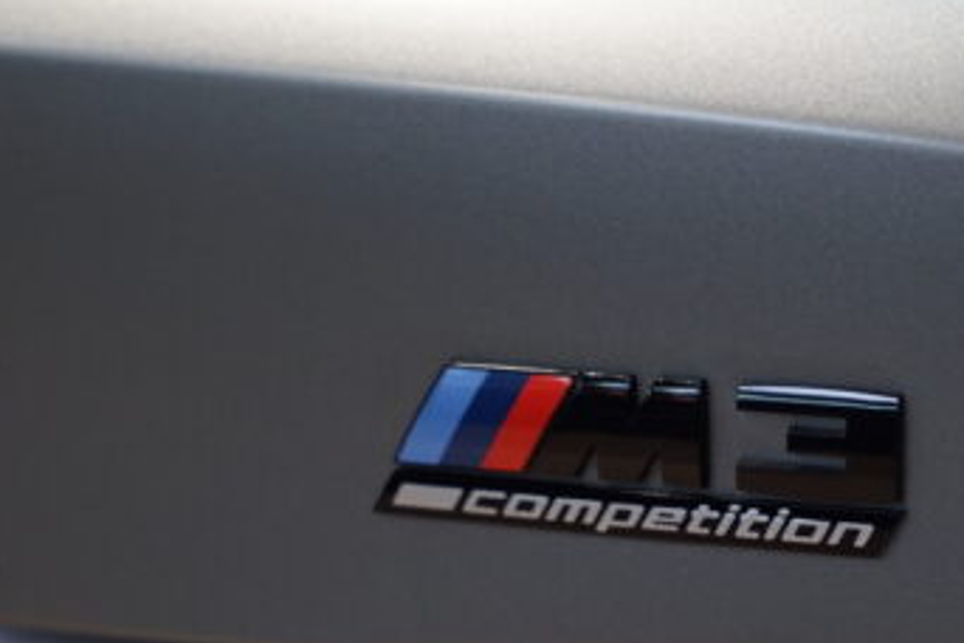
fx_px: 4204
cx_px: 688
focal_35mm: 157
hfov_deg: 13.1
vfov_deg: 8.7
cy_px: 465
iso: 800
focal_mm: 70
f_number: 2.8
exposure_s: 1/80
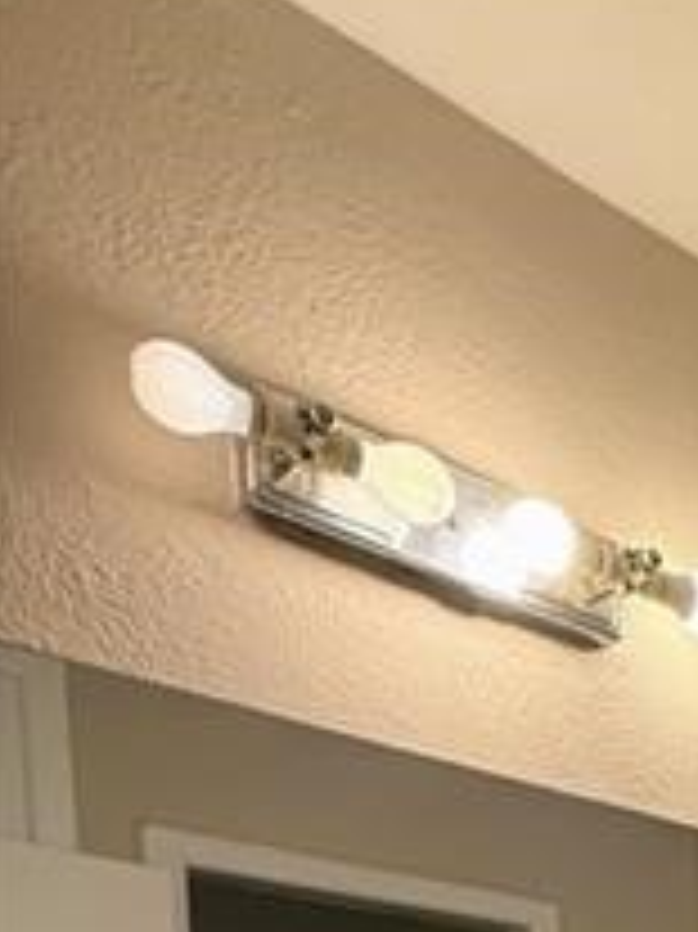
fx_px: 1399
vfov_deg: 26.8
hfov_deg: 19.8
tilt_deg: -4.9
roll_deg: -0.4
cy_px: 1382
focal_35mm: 52
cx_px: 1283
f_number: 2.2
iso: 400
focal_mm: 2.22
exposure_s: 1/120
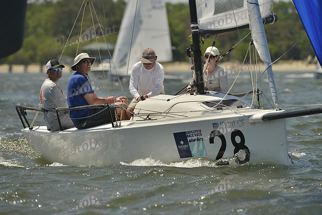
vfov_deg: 3.4
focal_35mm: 400
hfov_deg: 5.2
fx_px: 3578
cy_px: 108
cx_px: 161
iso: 280
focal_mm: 400
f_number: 8
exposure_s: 1/1600
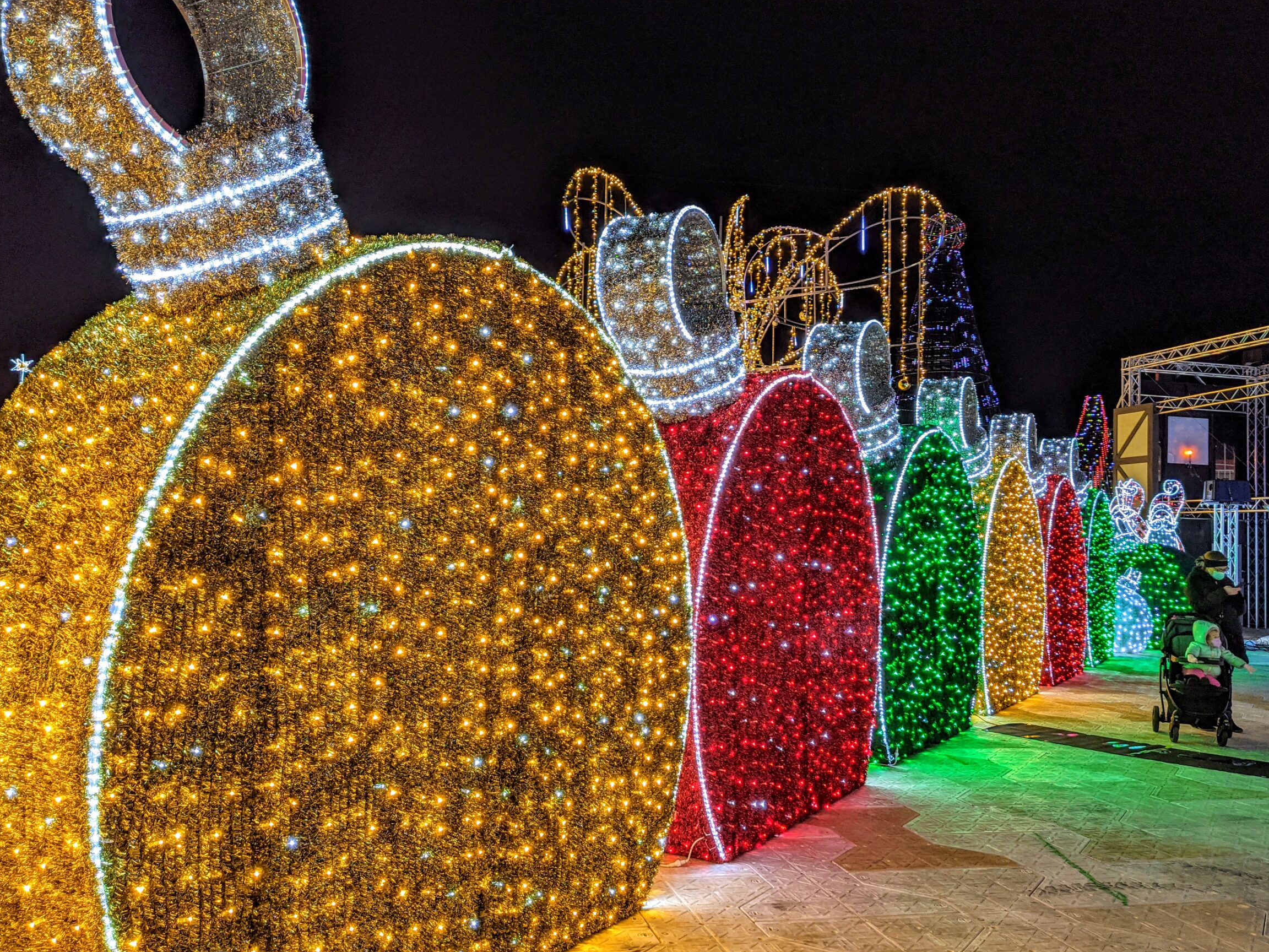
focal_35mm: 30
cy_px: 488
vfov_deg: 46.8
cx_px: 612
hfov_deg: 59.9
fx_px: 1100
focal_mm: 4.38
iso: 49
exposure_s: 1/42.8
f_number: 1.73
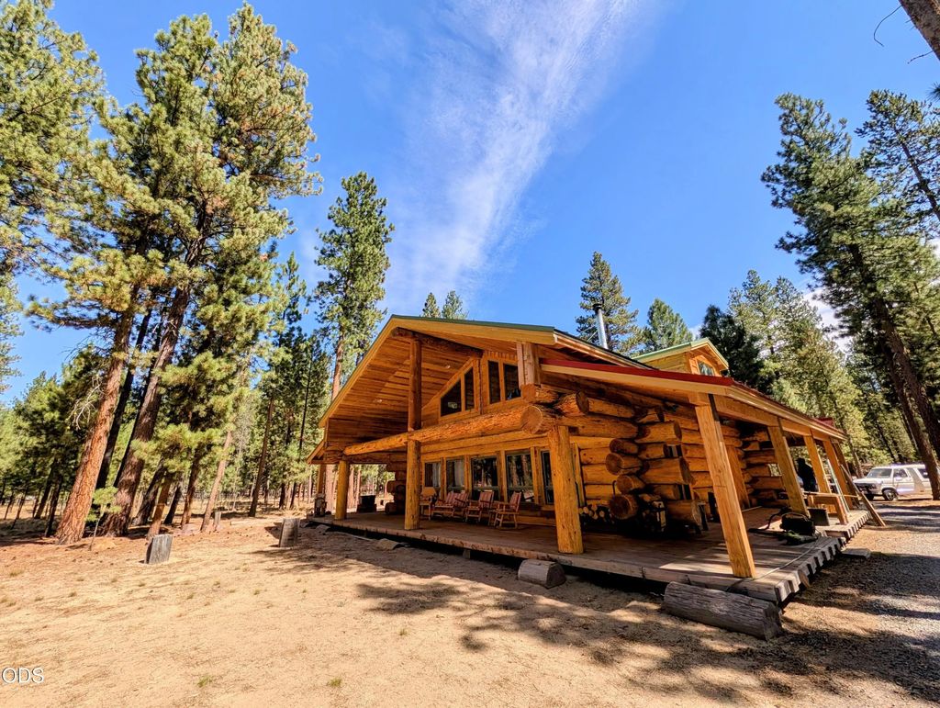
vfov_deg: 94.6
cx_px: 470
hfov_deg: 110.5
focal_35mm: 12
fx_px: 326
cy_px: 354
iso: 48
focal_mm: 2.02
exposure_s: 1/2342
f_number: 1.7
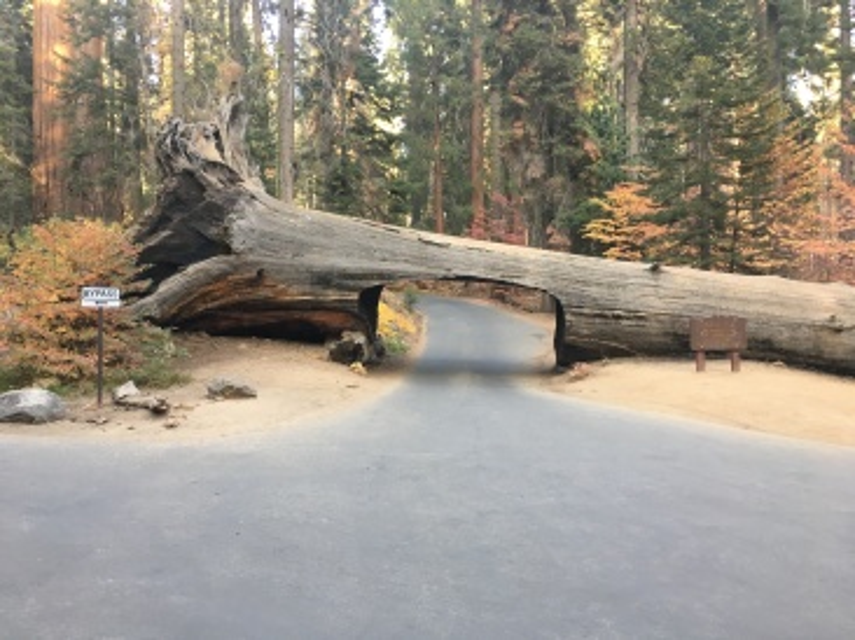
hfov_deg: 61.7
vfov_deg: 48.2
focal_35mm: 29
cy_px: 320
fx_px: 716
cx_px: 428
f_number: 2.2
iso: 40
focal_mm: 4.15
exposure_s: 1/30
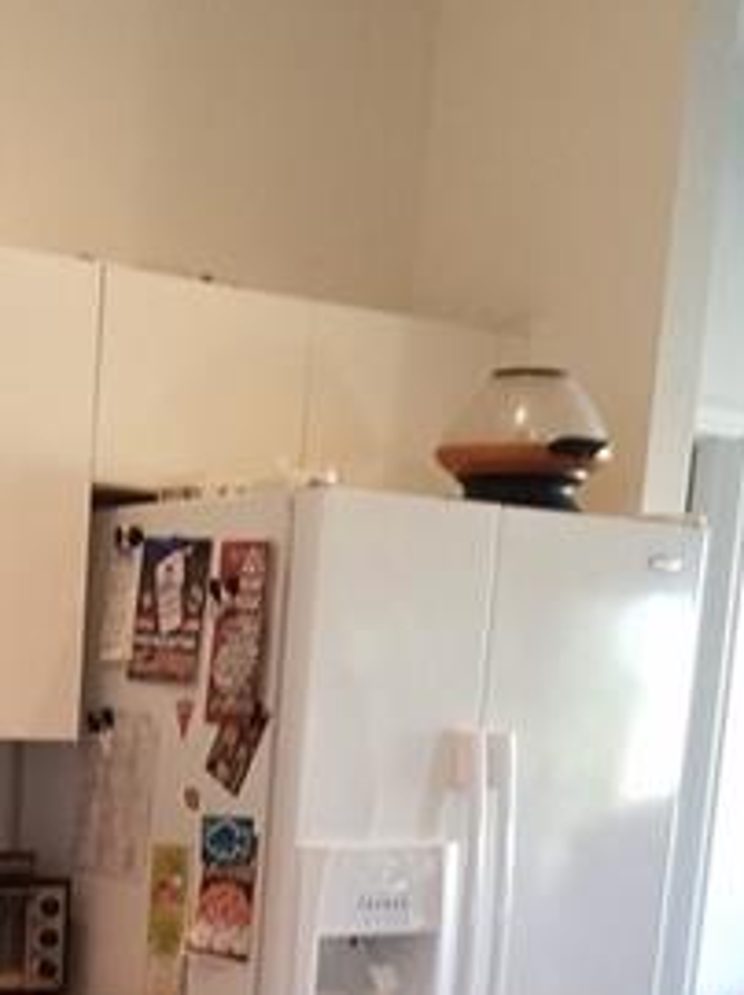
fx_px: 2124
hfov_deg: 19.5
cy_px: 1220
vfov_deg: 23.8
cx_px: 59
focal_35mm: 74
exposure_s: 1/30
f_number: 1.7
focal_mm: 4.2
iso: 160
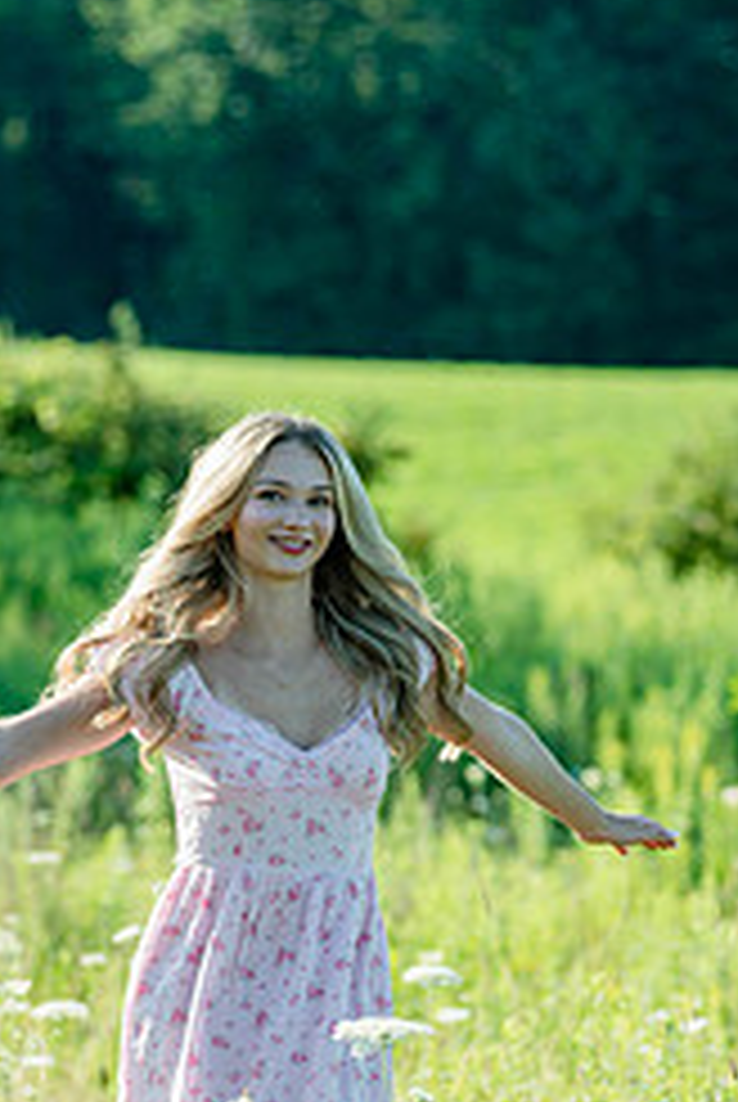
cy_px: 976
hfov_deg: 6.3
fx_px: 6745
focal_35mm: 220
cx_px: 238
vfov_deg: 9.3
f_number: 4
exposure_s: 1/500
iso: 160
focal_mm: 120
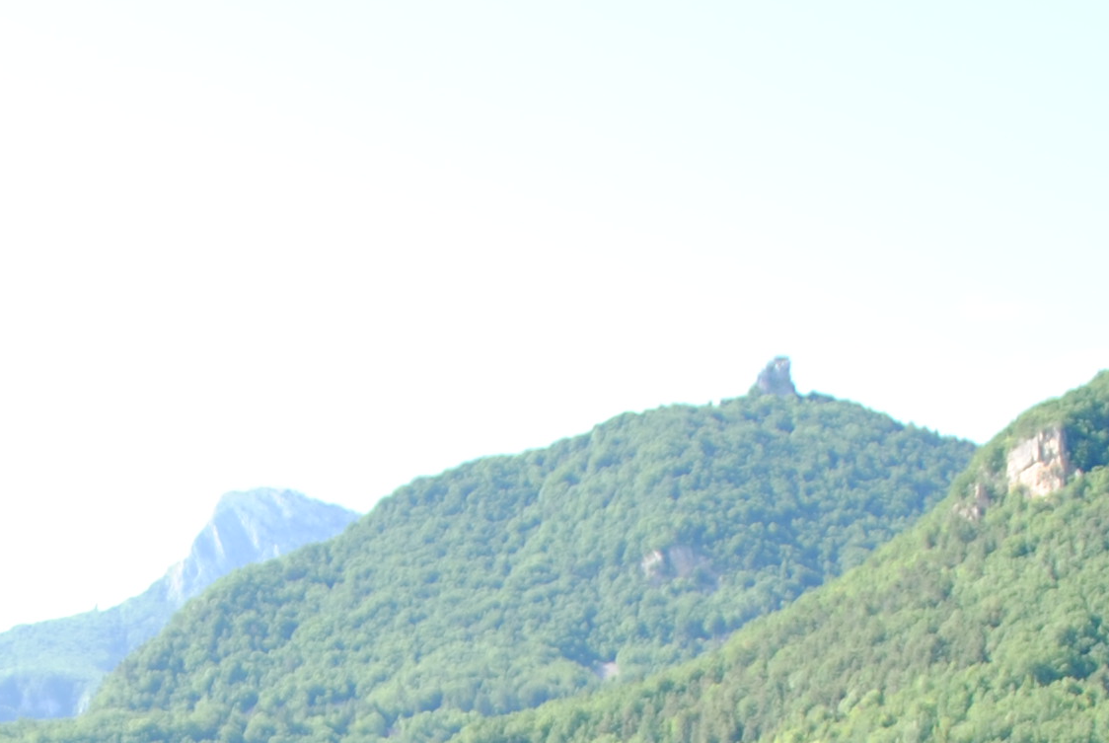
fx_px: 2869
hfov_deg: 21.6
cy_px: 1193
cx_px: 240
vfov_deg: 13.7
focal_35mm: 93
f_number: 7.1
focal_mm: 18
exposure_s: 1/200
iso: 100
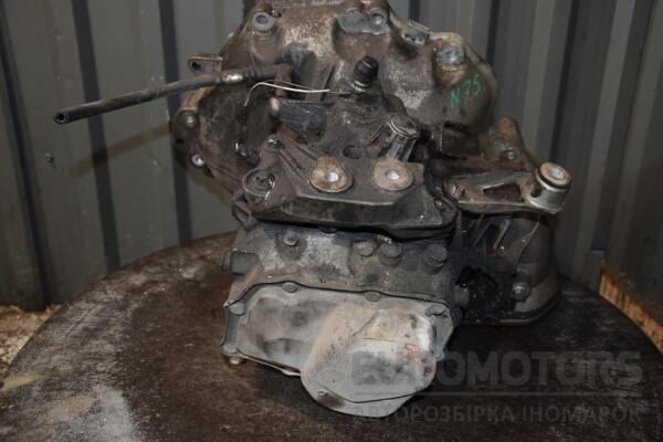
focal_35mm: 38
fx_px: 691
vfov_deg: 35.5
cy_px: 221
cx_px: 332
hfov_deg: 51.3
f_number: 5
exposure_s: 1/60
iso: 800
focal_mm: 25
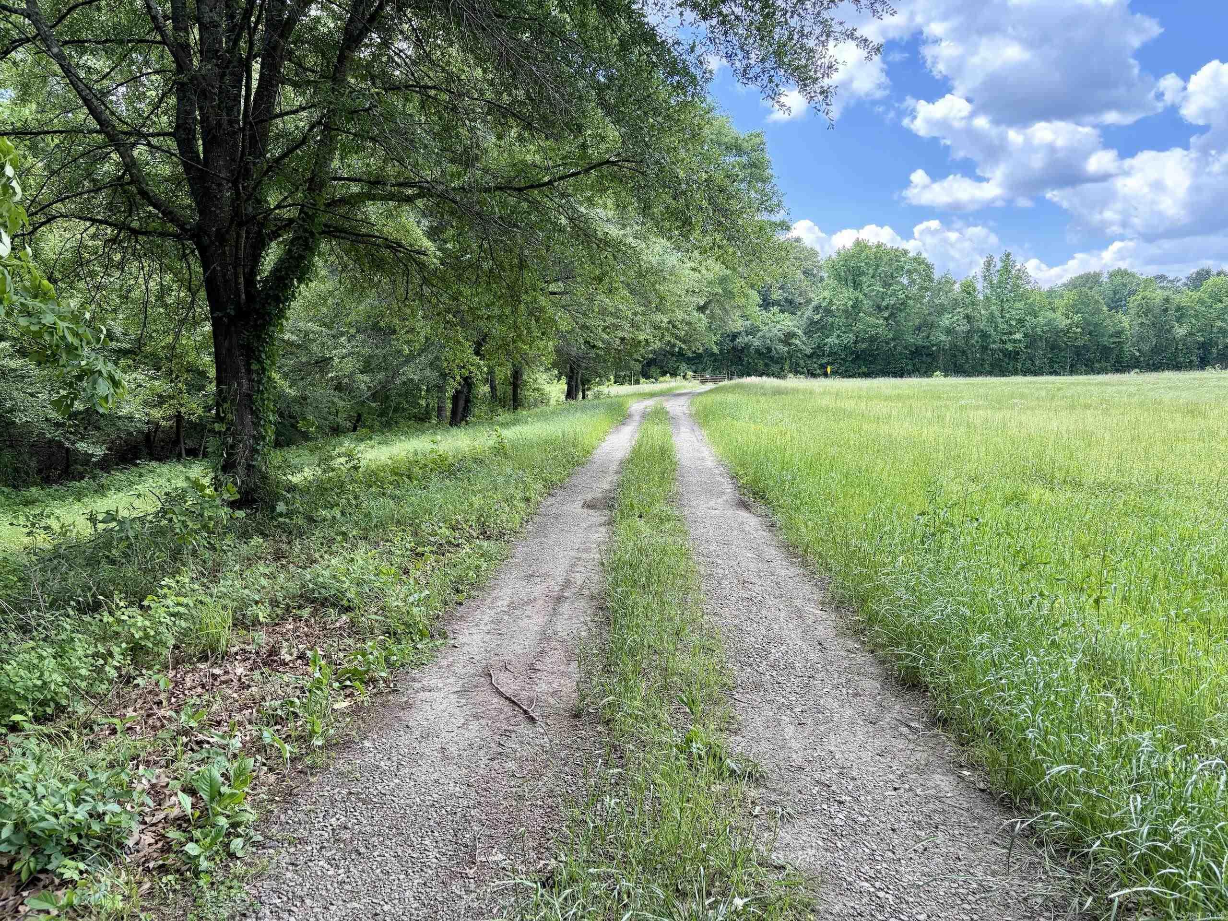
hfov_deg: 67.3
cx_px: 614
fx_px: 922
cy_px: 460
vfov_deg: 53.1
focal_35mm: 26
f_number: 1.6
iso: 50
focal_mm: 5.96
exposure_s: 1/381
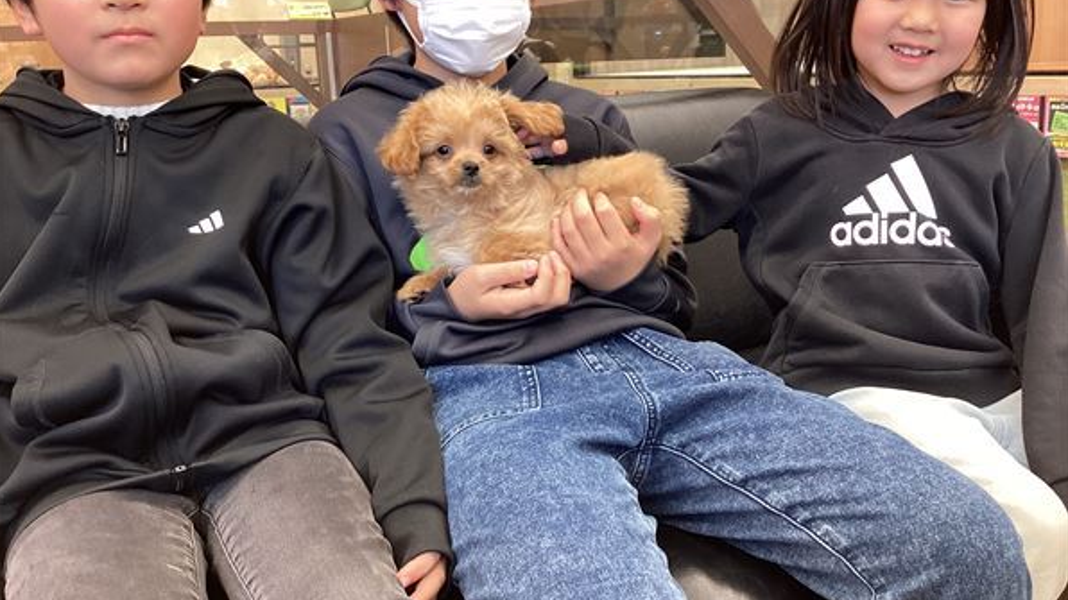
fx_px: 963
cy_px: 263
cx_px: 532
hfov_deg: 58.0
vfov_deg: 34.6
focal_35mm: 34
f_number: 2.4
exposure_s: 1/60
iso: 100
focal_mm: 3.3
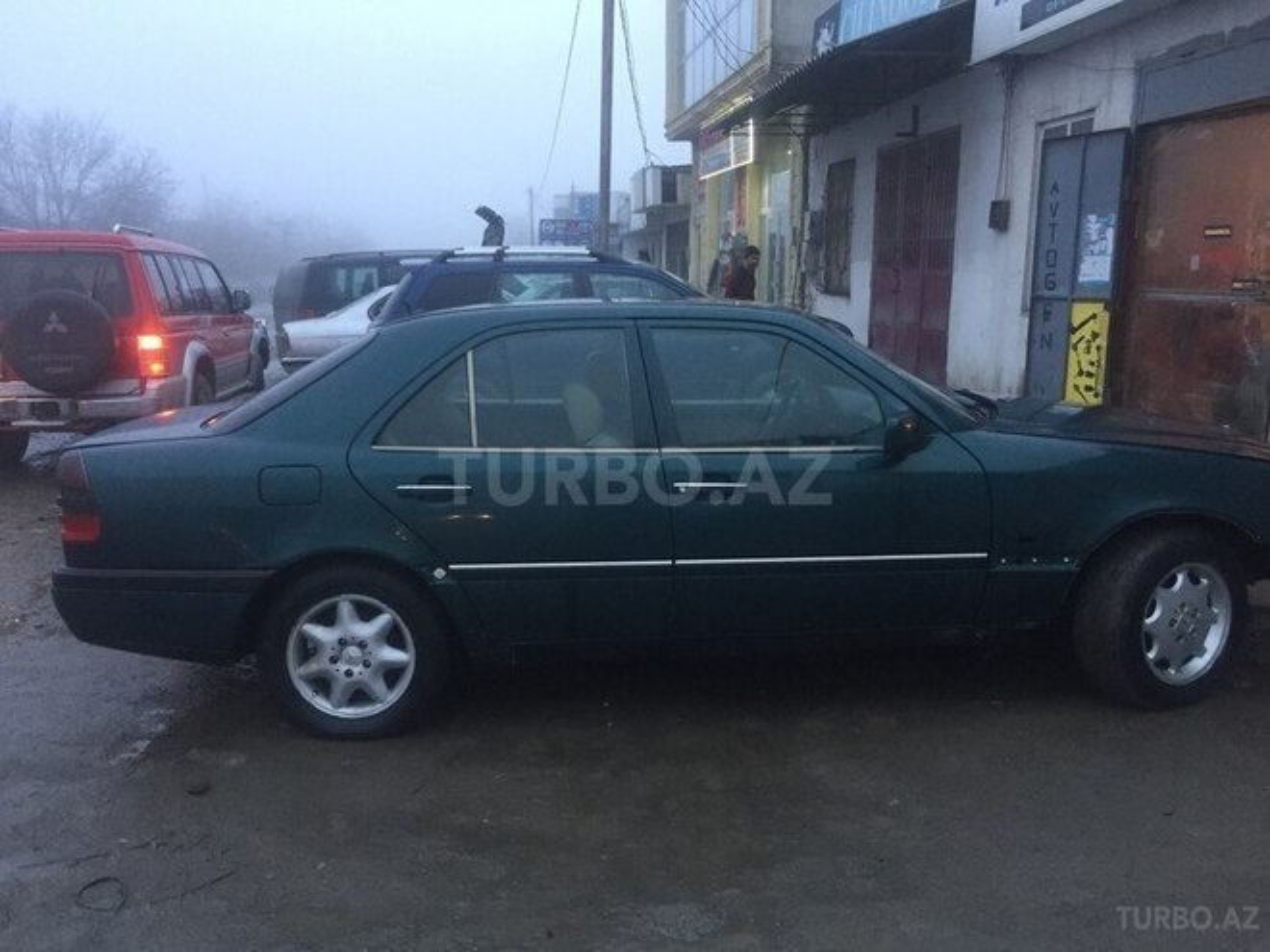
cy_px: 476
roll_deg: +0.6
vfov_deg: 48.2
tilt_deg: -12.4
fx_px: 1064
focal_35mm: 29
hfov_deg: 61.7
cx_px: 635
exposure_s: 1/33
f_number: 2.2
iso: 200
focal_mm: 4.15
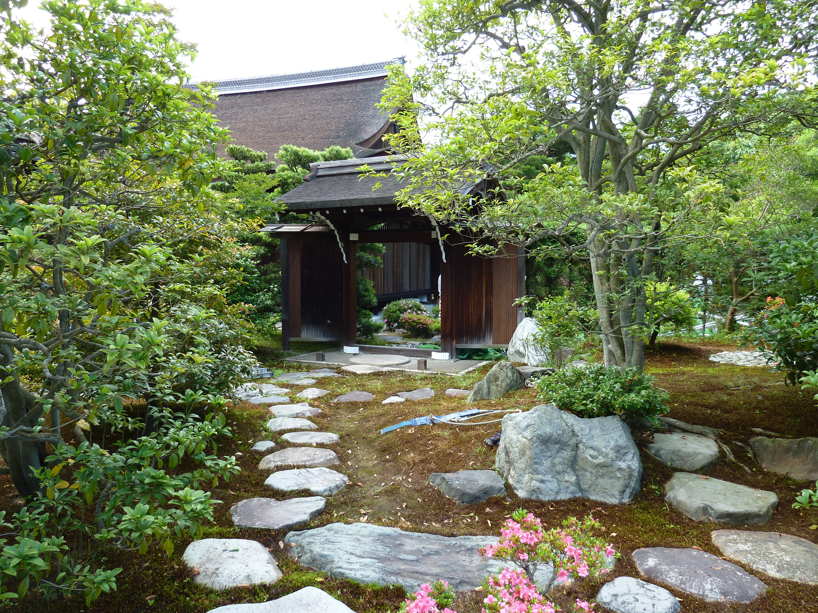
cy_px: 306
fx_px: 591
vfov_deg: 54.9
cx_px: 409
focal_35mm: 25
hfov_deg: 69.4
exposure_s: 1/60
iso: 80
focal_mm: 4.1
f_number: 3.3
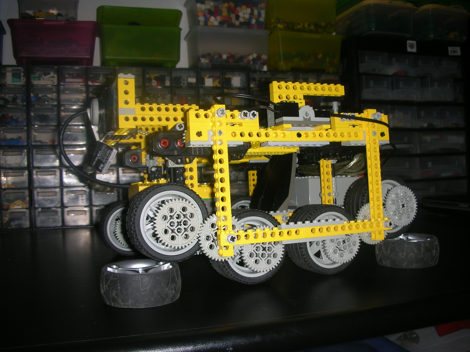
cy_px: 176
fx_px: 475
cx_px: 235
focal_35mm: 35
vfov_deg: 40.7
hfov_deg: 52.6
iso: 50
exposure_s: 1/60.1
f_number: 3
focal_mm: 5.8
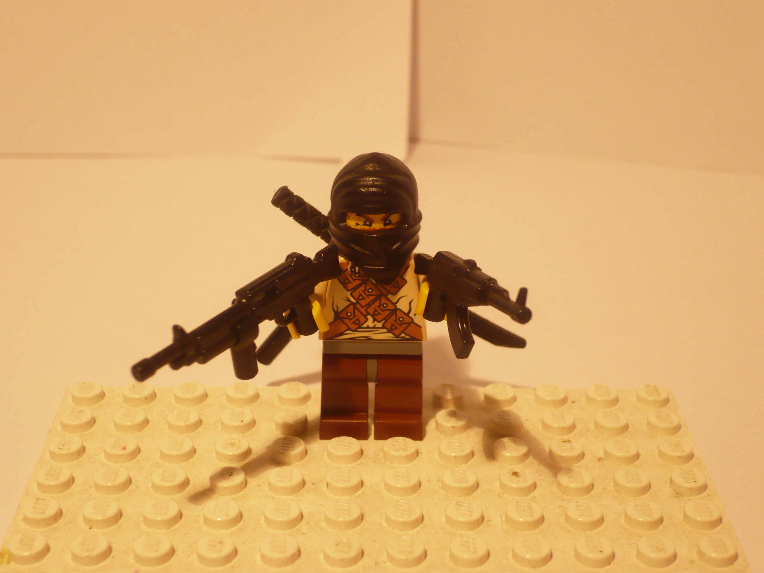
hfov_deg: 32.2
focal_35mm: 60
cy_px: 286
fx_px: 1324
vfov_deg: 24.4
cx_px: 382
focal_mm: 9.9
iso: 200
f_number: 3.7
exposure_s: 1/20
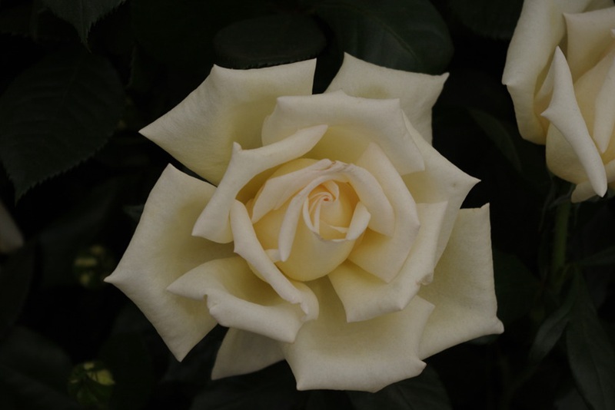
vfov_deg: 16.7
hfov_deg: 24.8
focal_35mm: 82
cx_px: 308
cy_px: 205
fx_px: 1401
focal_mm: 55
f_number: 7.1
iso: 400
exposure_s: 1/100
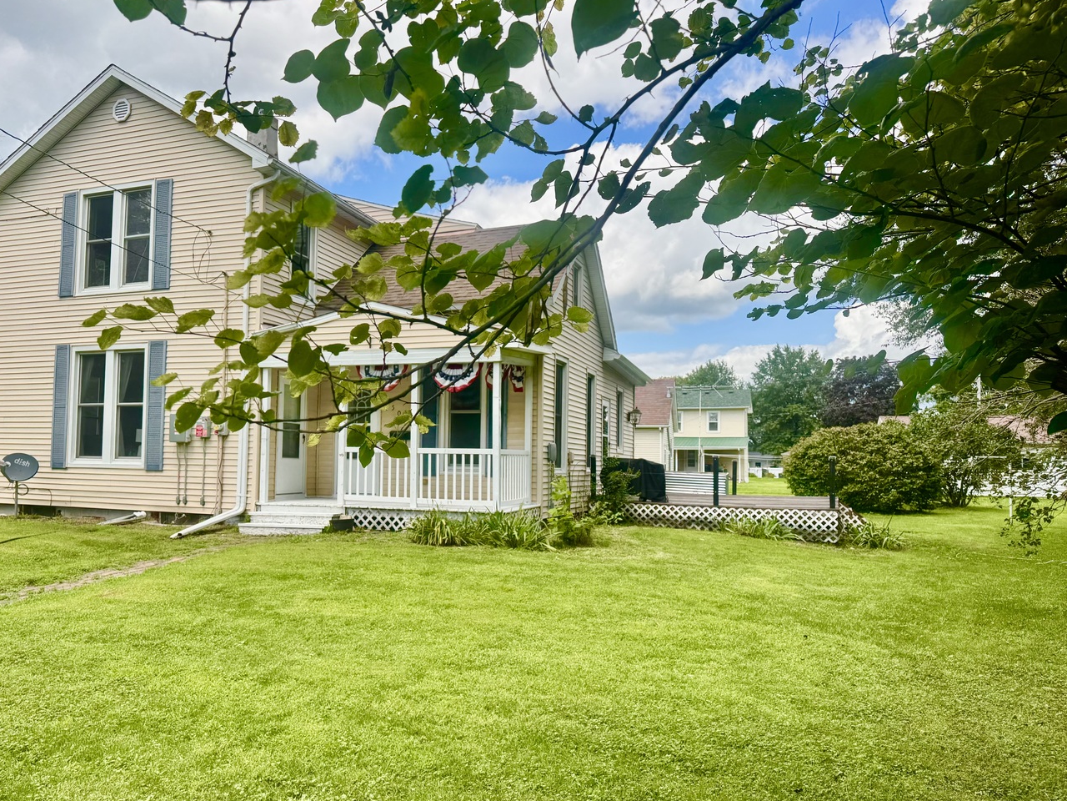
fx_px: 832
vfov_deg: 51.3
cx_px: 470
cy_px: 418
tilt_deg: +3.0
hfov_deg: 65.1
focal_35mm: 27
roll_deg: -1.1
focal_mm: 6.76
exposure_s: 1/2331
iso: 80
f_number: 1.78
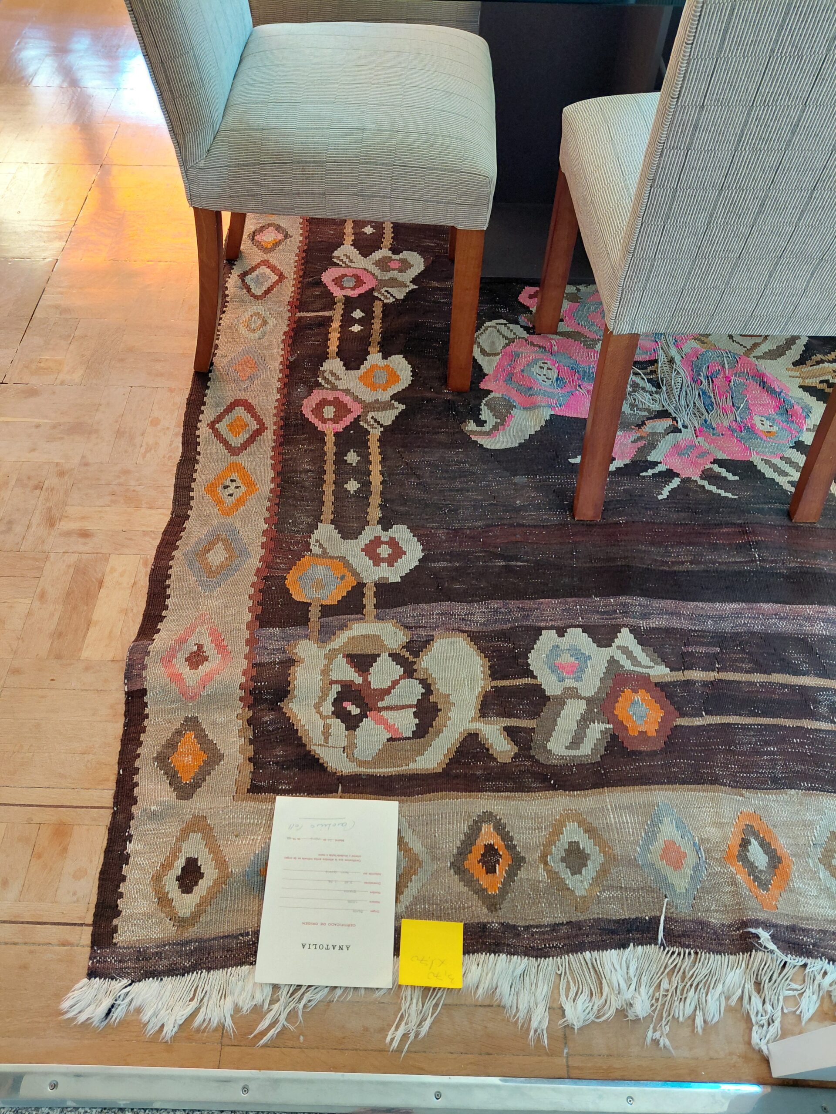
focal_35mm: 25
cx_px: 418
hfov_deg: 54.9
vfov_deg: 69.4
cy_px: 557
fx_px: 805
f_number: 1.8
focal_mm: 4.69
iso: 400
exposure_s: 1/60
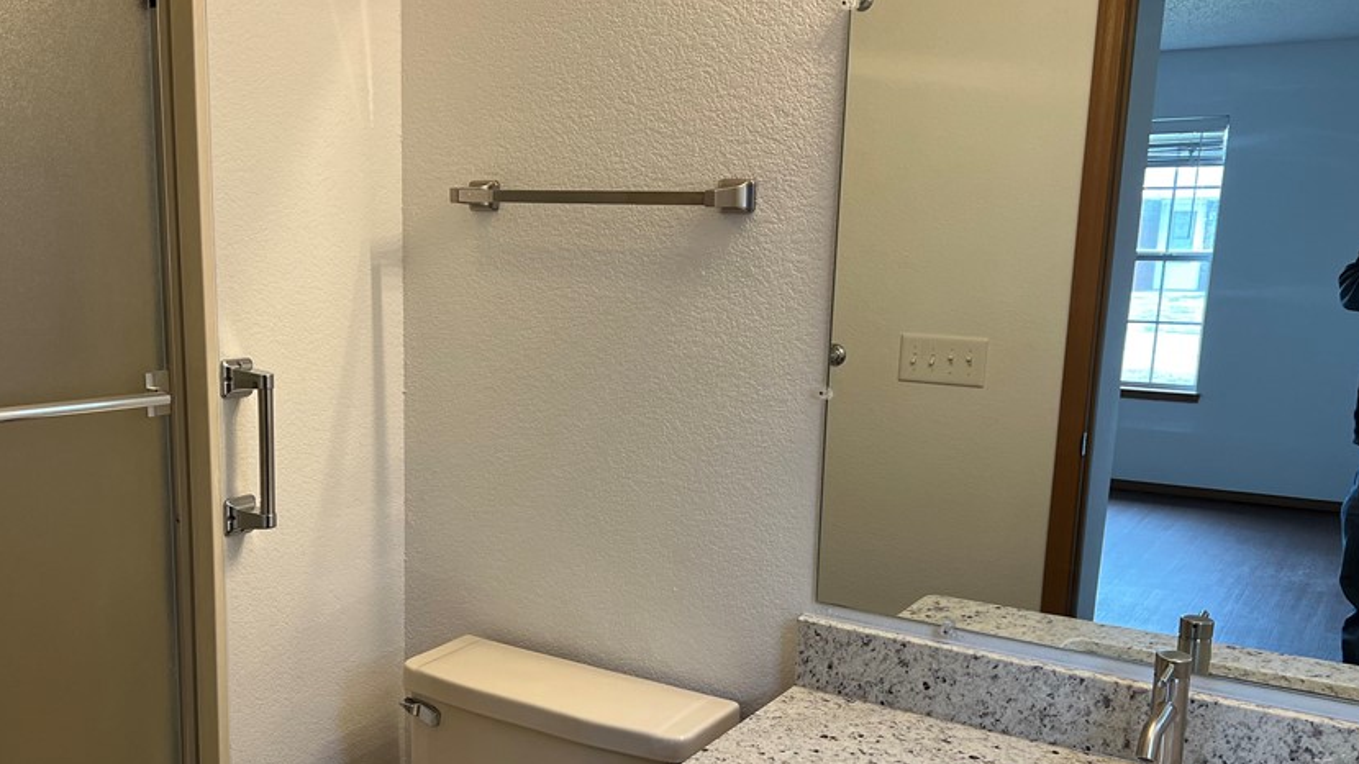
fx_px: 1261
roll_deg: -1.0
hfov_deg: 56.2
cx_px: 544
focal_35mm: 35
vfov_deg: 33.6
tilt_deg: -10.7
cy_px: 443
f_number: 1.5
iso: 100
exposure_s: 1/120
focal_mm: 5.7
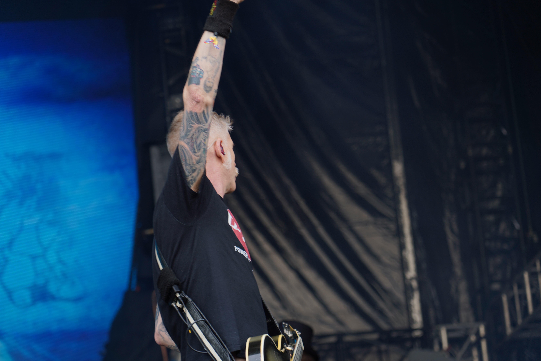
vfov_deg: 13.0
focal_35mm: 105
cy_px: 180
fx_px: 1578
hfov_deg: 19.5
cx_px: 270
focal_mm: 105
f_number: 4.5
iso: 100
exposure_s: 1/160
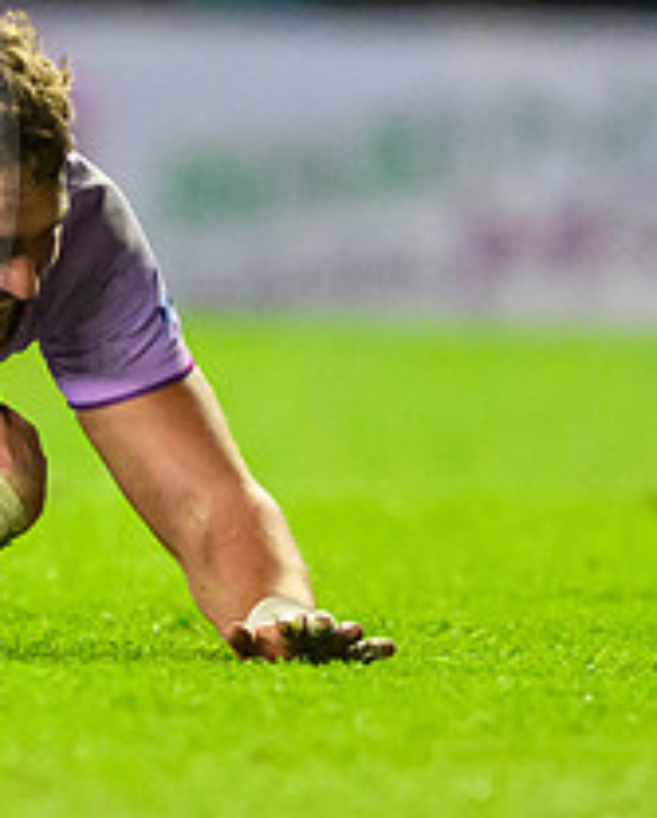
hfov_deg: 0.8
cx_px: -318
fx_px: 45352
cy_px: 641
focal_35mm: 1870
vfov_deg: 1.0
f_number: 2.8
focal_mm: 400
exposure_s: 1/1600
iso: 10000
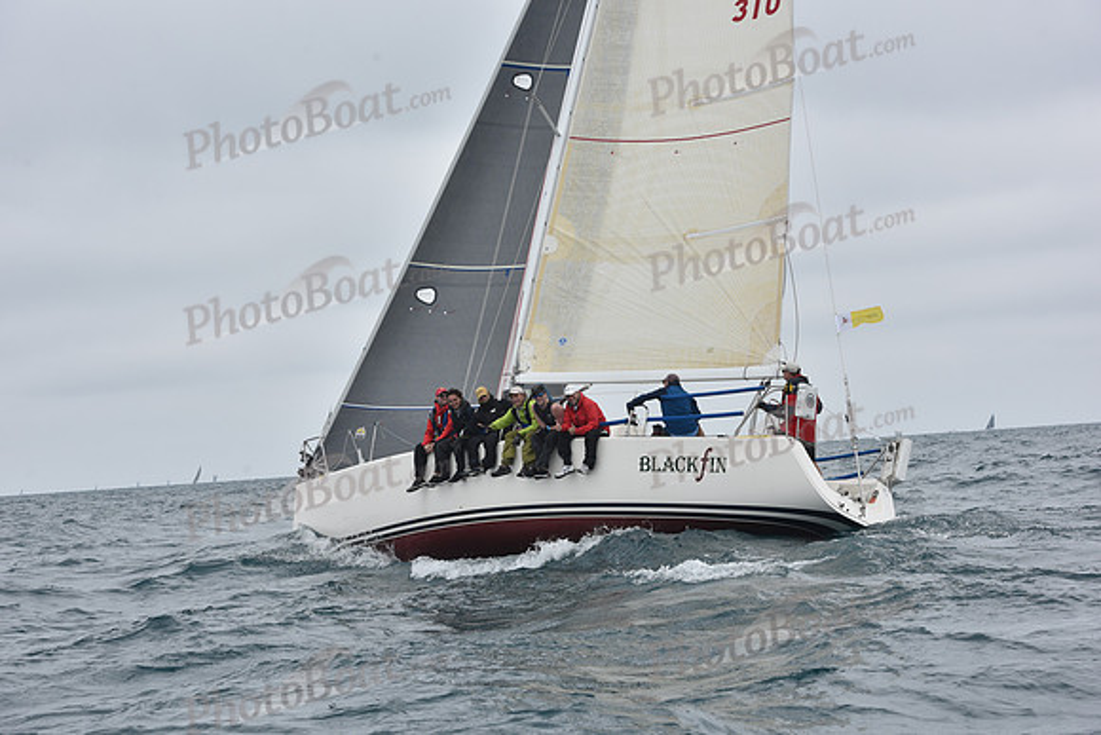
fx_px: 2141
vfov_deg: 19.5
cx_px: 550
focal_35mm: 70
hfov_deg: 28.8
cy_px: 368
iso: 250
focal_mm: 70
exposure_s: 1/800
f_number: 9
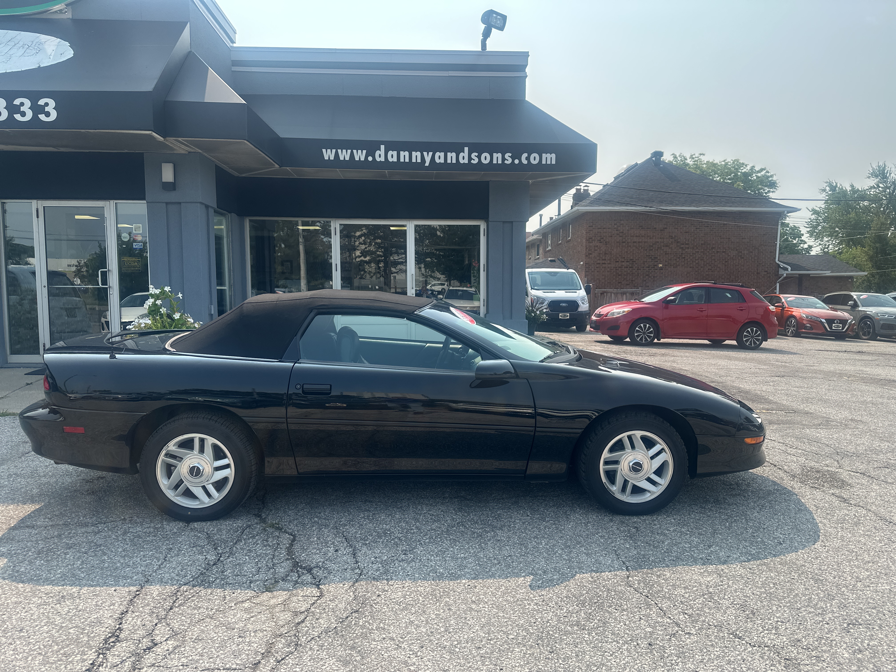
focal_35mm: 24
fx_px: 621
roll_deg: +0.8
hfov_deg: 71.6
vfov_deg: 56.8
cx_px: 448
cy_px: 336
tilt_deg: -3.8
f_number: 1.78
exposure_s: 1/2155
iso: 80
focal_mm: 6.86
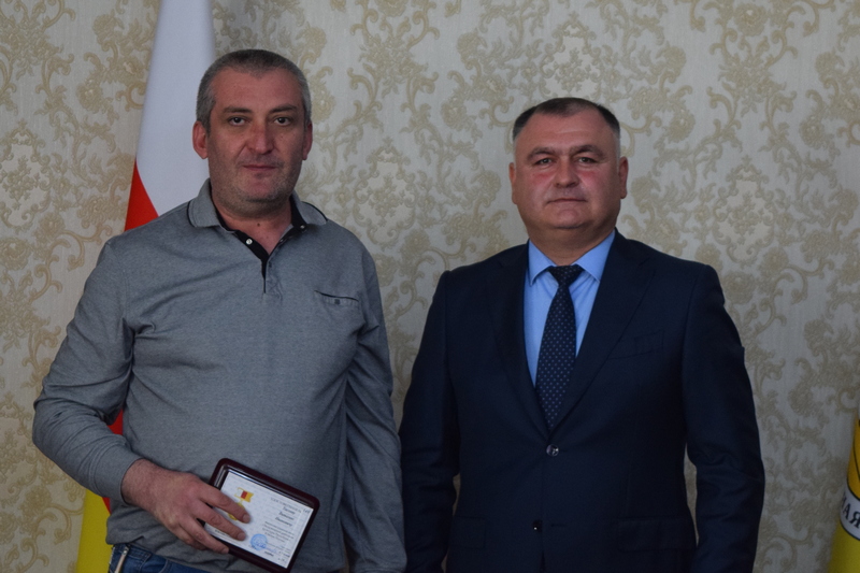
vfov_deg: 16.5
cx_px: 430
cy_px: 286
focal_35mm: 82
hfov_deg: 24.6
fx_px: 1970
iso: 900
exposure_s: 1/60
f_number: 5.6
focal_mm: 55
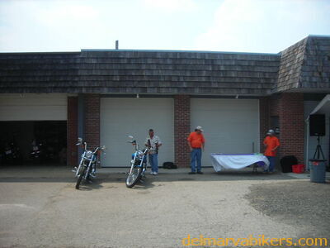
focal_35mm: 38
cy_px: 124
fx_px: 362
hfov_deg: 49.0
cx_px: 165
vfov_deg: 37.7
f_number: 6.4
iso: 50
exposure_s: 1/160
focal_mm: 6.3
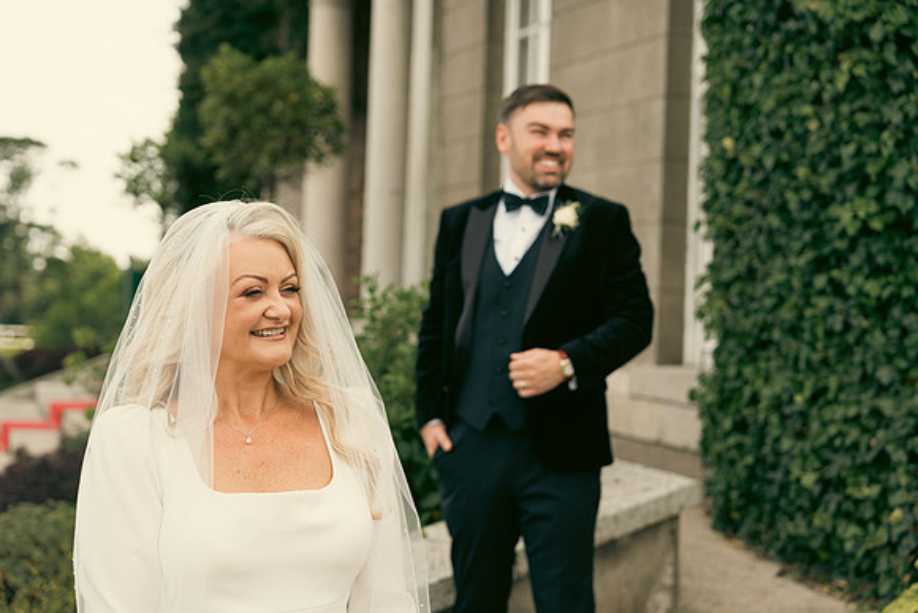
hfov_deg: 28.8
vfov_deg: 19.5
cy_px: 306
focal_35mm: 70
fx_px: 1785
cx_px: 459
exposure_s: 1/400
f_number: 3.5
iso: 125
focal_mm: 70
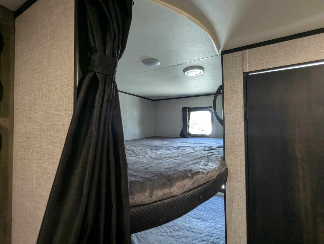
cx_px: 162
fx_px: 150
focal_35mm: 16
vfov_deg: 78.2
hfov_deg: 94.4
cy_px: 122
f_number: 2.2
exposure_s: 1/51.4
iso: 195
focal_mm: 2.35
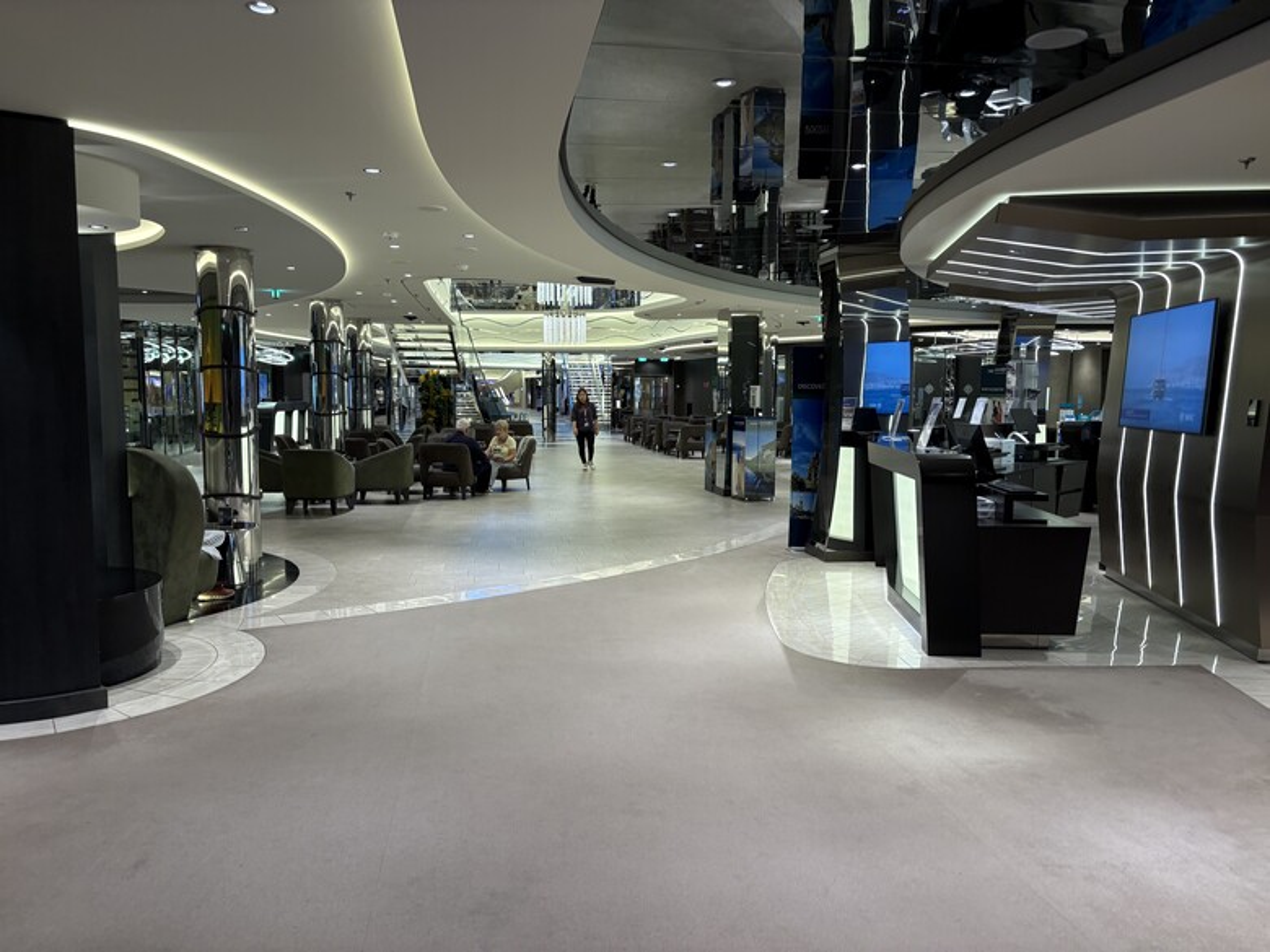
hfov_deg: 67.3
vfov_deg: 53.1
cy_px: 476
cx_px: 635
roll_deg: -0.1
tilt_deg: -3.7
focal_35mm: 26
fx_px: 954
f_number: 1.6
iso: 80
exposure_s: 1/60
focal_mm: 5.96
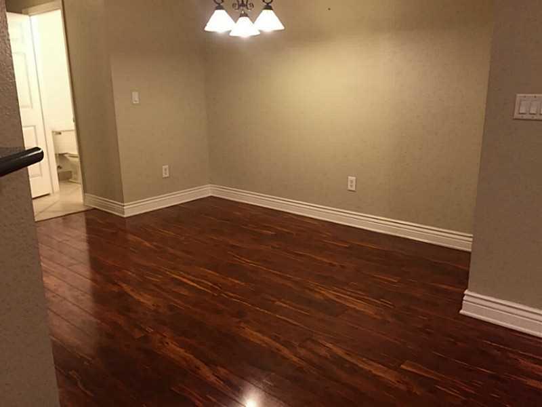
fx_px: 454
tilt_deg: -13.8
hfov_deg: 61.7
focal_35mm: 29
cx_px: 271
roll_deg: -0.8
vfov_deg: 48.2
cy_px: 204
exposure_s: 1/30
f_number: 2.2
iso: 160
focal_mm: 4.15
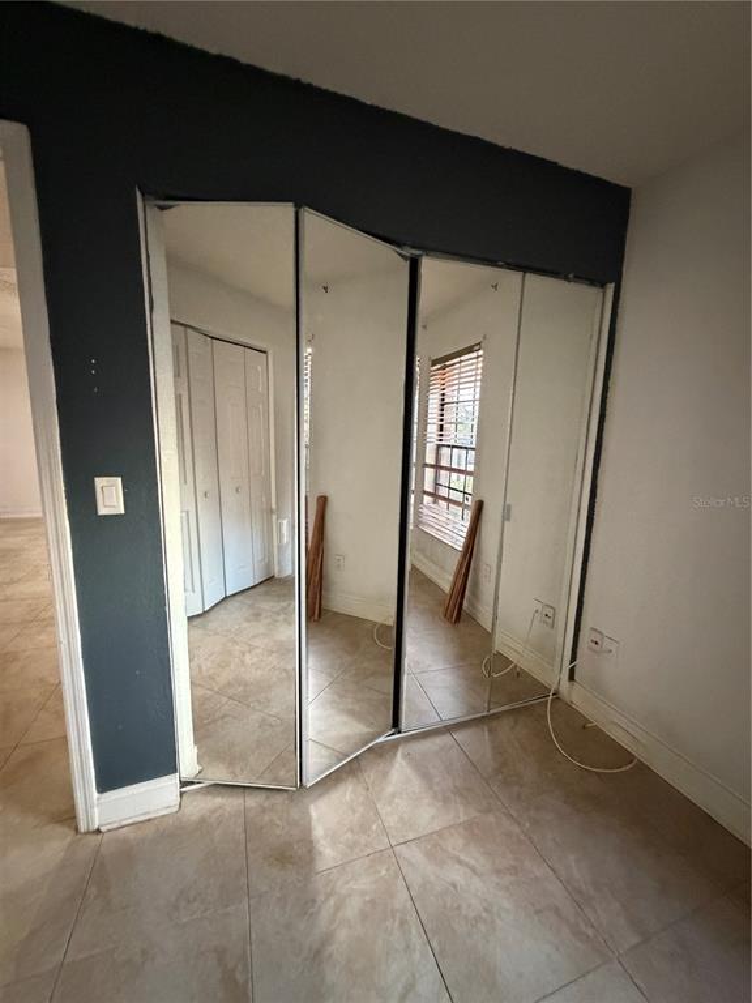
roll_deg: -1.5
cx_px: 376
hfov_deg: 85.7
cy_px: 502
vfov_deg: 102.1
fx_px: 406
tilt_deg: -6.8
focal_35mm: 14
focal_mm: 2.22
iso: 1250
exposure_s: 1/60
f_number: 2.2
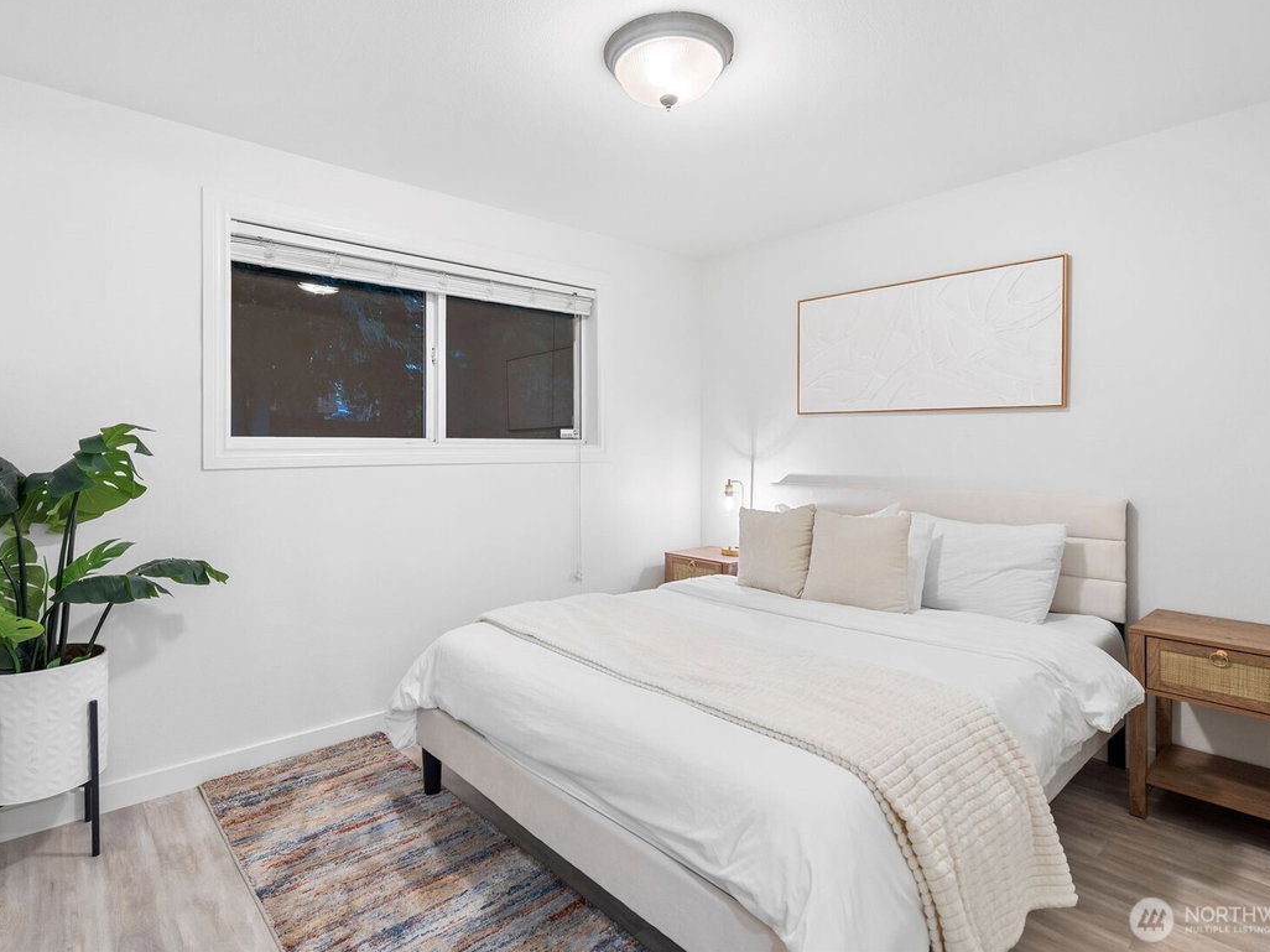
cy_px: 458
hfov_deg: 87.7
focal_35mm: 18
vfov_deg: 71.5
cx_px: 600
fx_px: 660
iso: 320
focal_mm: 16
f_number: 7.1
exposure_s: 1/2.5
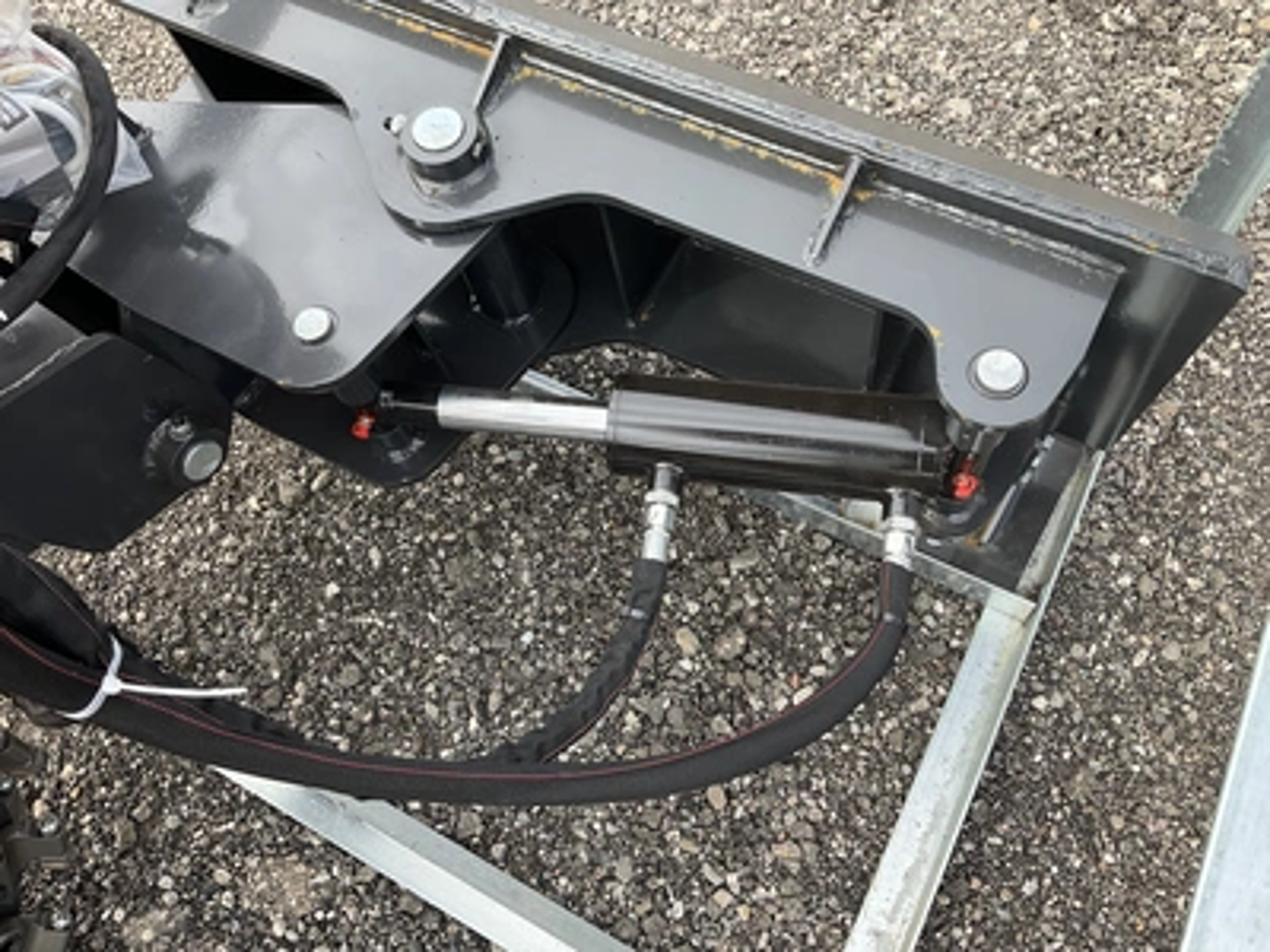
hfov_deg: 61.7
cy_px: 476
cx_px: 635
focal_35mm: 29
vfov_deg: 48.2
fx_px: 1064
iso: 25
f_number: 1.8
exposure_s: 1/310
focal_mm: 3
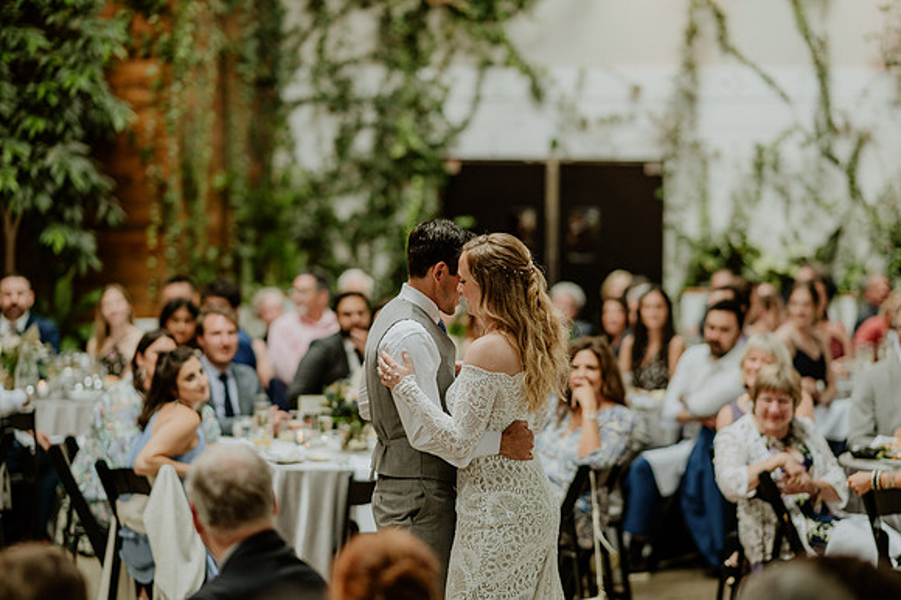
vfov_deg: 12.0
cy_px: 323
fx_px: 2847
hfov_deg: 18.0
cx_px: 462
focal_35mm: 114
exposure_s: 1/160
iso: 125
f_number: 1.8
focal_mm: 105
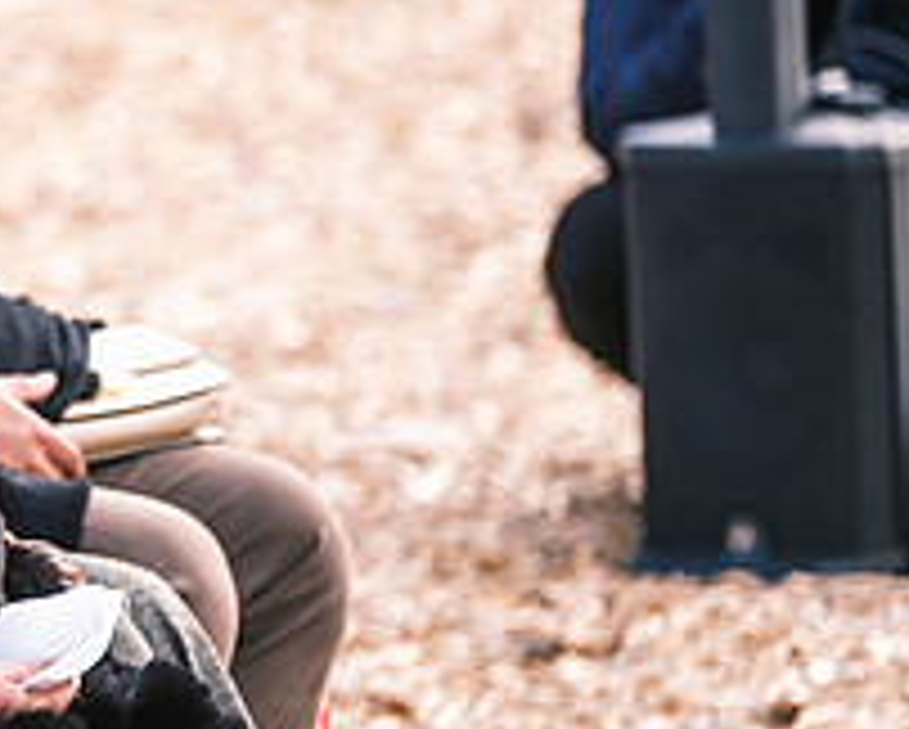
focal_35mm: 565
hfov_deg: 3.4
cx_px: -207
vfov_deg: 2.7
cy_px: 97
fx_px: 15215
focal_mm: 140
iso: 400
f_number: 2.8
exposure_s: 1/800
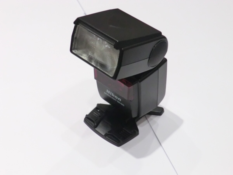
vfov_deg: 22.6
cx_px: 116
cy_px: 88
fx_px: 438
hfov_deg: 29.8
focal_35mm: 65
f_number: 4.4
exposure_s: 1/250
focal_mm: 11.6
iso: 800
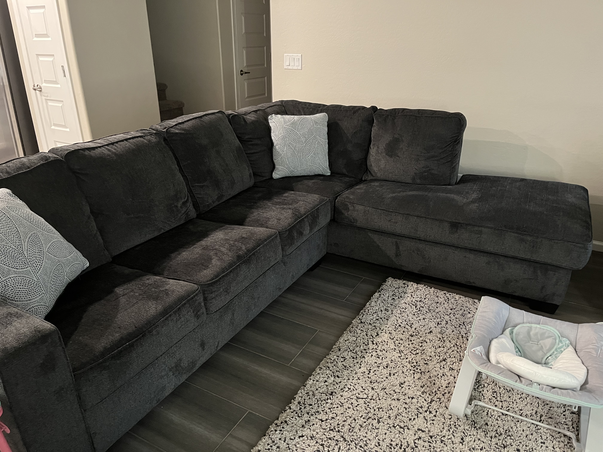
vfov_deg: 53.1
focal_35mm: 26
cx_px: 302
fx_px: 453
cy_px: 226
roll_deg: +0.2
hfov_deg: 67.3
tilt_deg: -23.9
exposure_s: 1/30
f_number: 1.6
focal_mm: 5.1
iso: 640
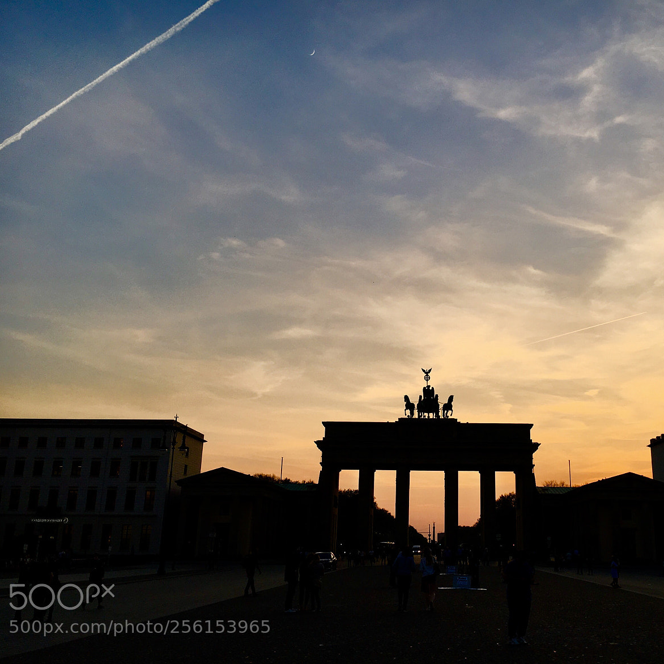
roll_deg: -0.9
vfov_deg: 47.2
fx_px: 760
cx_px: 427
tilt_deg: +16.0
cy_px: 331
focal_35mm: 35
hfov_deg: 46.7
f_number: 2.2
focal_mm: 4.15
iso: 25
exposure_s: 1/409
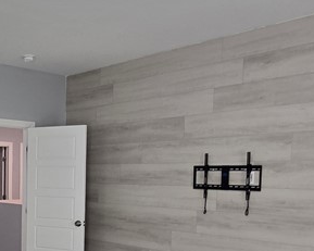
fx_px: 418
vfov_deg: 32.4
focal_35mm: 45
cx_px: 33
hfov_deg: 38.4
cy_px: 206
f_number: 2.2
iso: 64
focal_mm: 2.2
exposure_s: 1/60
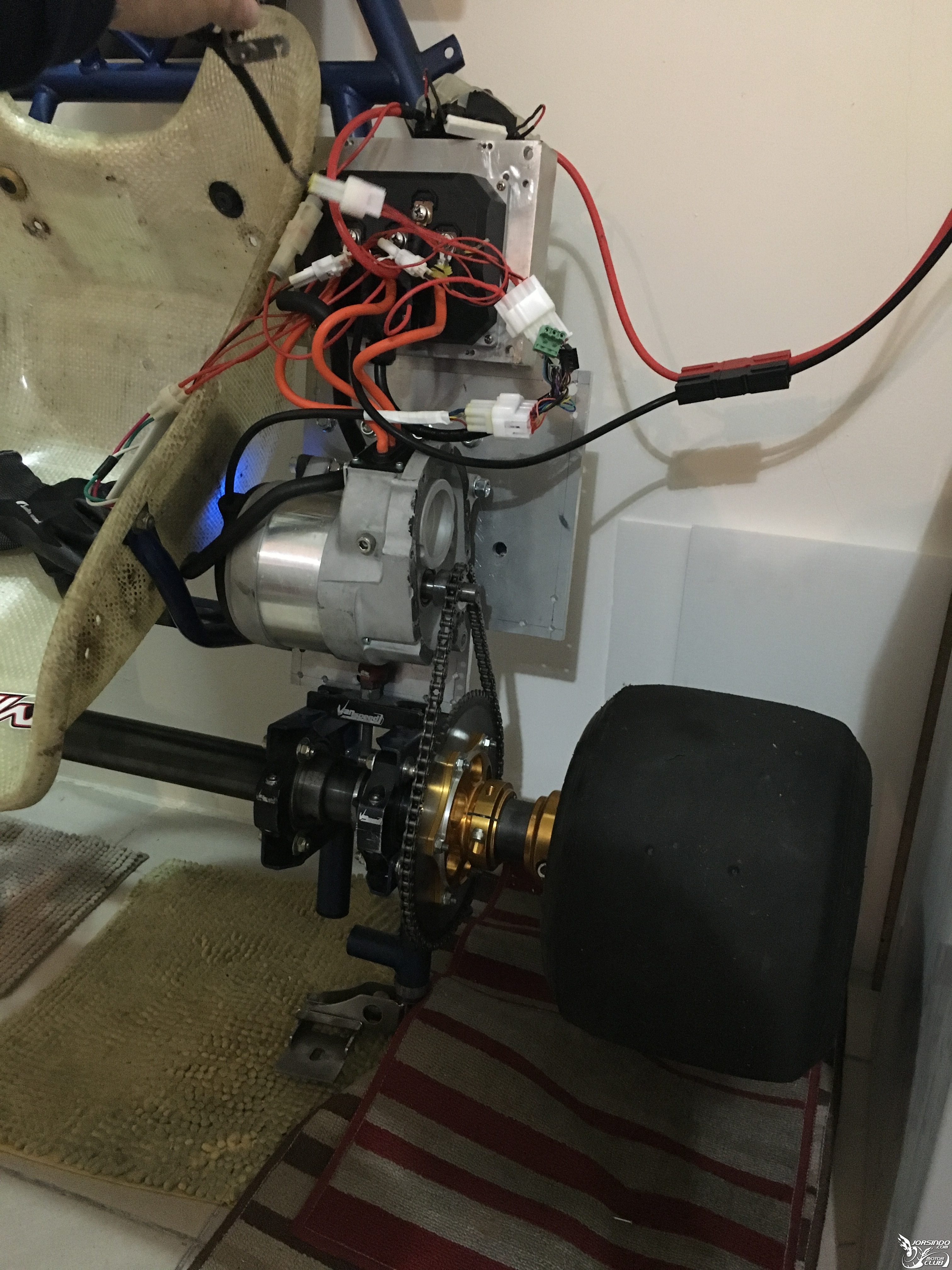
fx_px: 1063
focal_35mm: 29
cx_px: 476
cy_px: 635
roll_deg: -0.9
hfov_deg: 48.2
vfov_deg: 61.7
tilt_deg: -22.2
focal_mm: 4.15
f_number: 2.2
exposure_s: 1/15
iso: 500
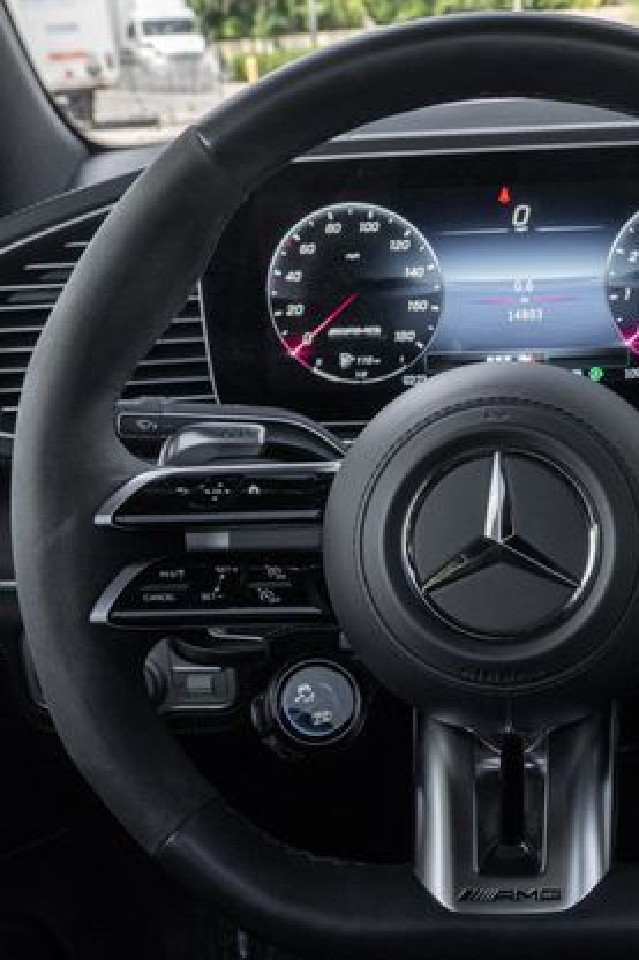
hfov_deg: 26.0
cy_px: 528
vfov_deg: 38.9
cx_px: 517
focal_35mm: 51
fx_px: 1359
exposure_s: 1/80
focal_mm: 24
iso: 640
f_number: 8
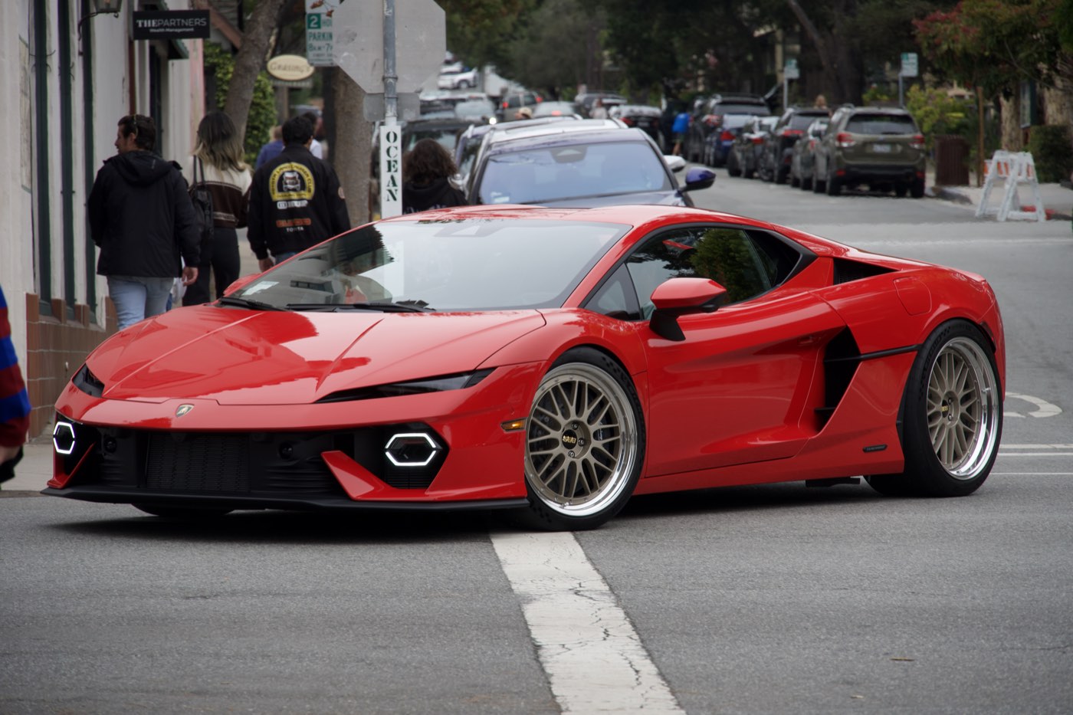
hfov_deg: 12.0
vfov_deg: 8.0
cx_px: 536
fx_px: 5096
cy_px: 358
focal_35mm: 171
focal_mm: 114
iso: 100
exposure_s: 1/250
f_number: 6.3
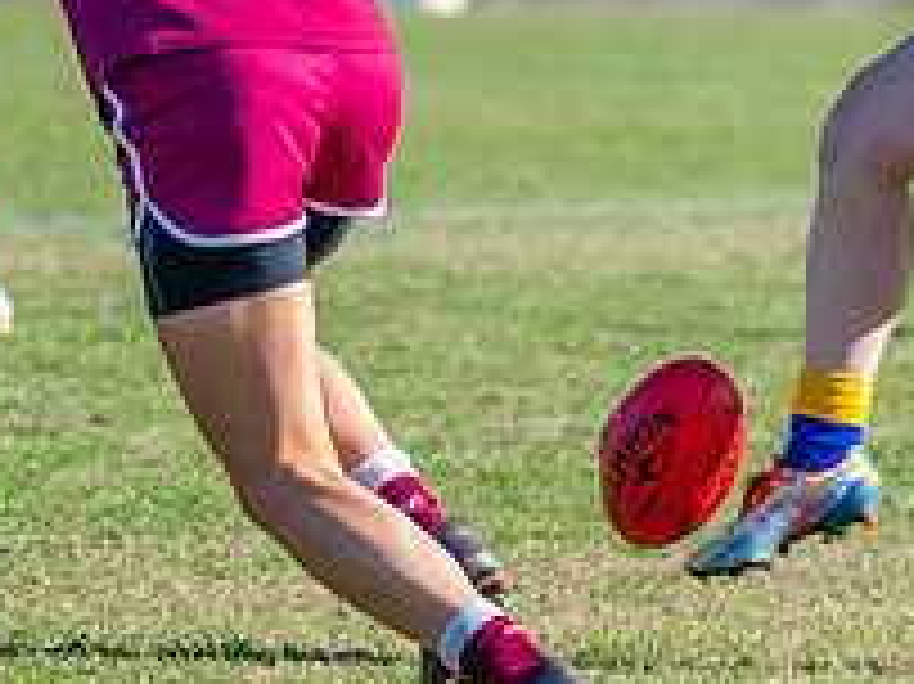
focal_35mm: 1018
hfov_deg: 1.9
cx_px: 1042
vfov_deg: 1.5
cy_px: 116
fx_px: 26863
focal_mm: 260
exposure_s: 1/1600
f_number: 6.3
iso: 800
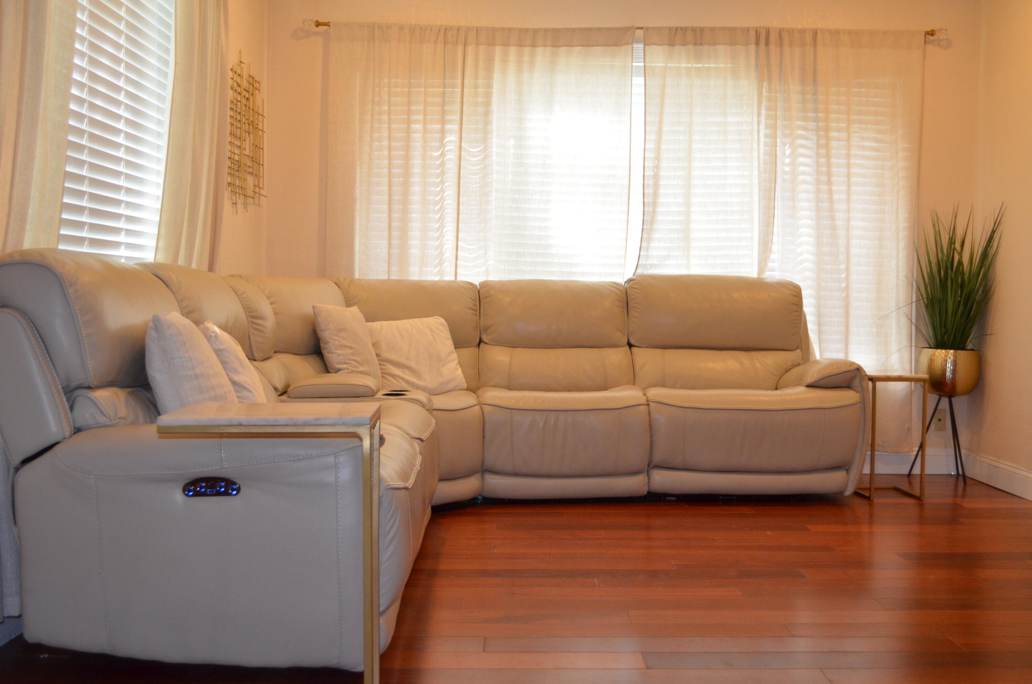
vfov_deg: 34.1
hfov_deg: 49.6
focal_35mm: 39
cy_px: 342
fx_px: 1116
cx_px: 516
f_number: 4.2
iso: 1100
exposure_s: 1/60
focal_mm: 26
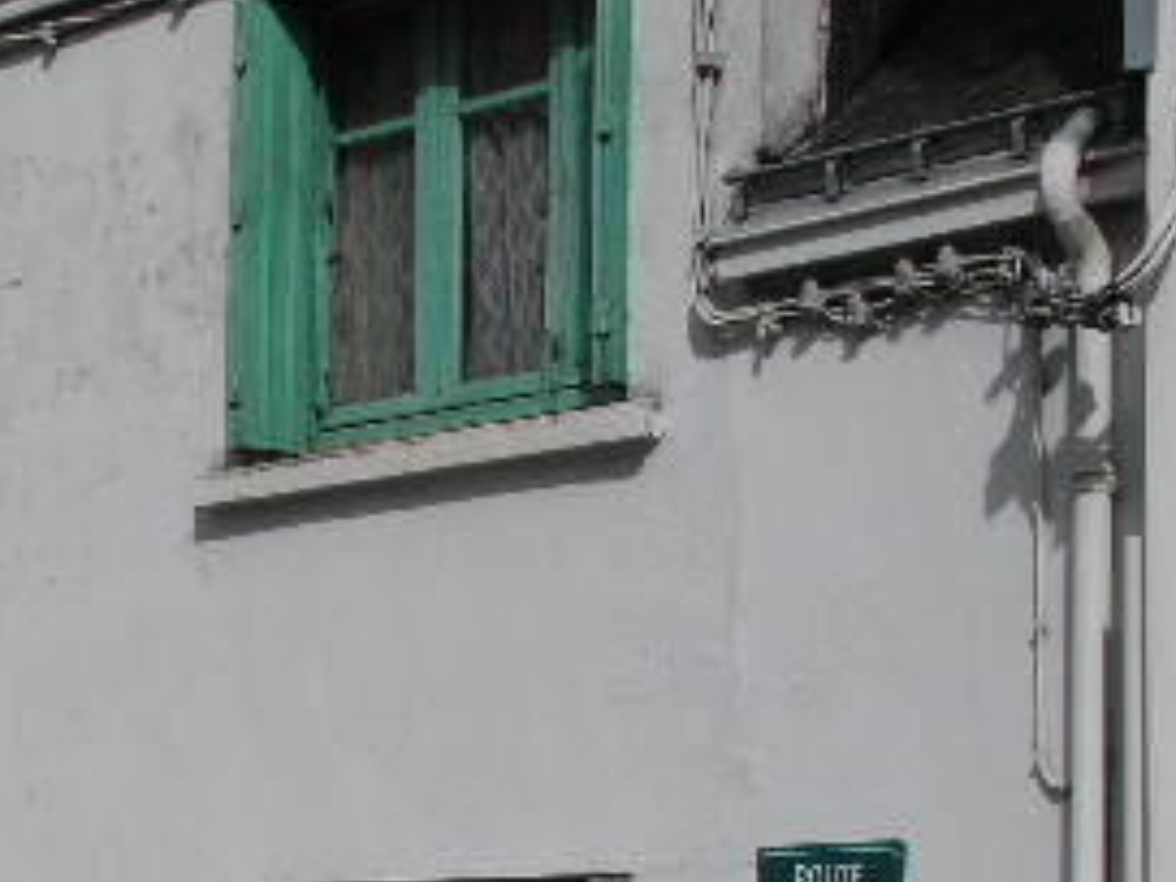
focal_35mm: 120
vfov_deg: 12.3
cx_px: -48
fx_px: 4077
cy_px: 778
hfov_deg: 16.0
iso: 50
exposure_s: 1/1000
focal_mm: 8.6
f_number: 4.8
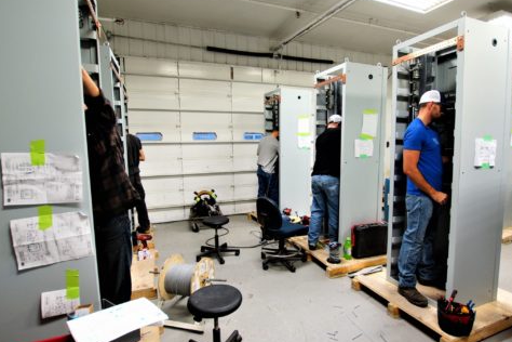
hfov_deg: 86.6
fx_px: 270
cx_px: 282
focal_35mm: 19
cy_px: 166
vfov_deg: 64.5
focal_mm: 10
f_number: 4
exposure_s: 1/60
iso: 400
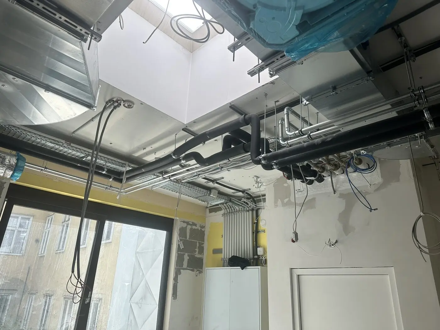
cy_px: 165
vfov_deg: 56.8
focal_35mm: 24
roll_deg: -1.8
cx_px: 220
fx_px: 305
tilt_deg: +25.0
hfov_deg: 71.6
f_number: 1.78
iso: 80
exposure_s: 1/989
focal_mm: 6.86
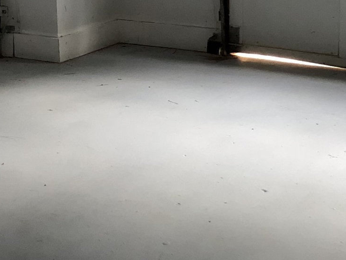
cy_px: -23
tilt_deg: -8.7
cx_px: 148
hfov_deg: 16.8
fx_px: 1169
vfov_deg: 12.5
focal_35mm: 117
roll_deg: +1.9
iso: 100
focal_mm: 3.99
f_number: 1.8
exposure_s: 1/13
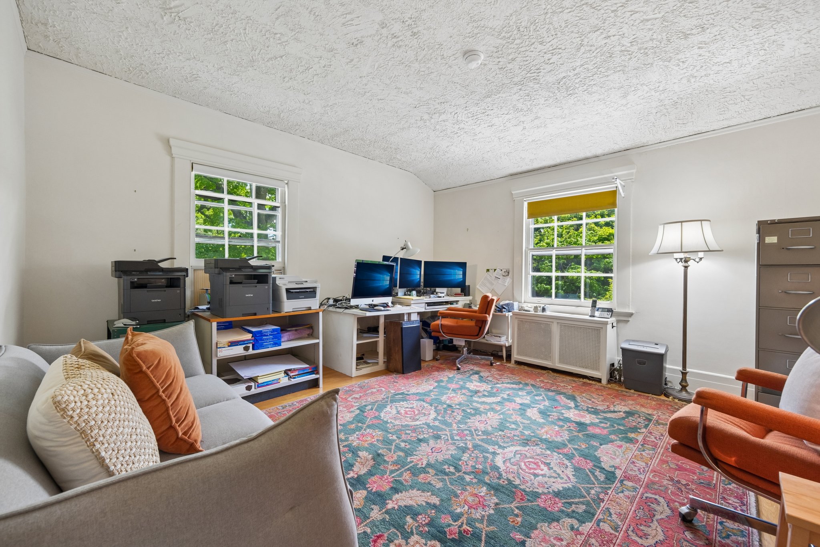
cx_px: 410
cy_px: 274
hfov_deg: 104.3
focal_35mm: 14
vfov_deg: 81.2
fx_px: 319
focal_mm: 9.4
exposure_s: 1/75
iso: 640
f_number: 5.6
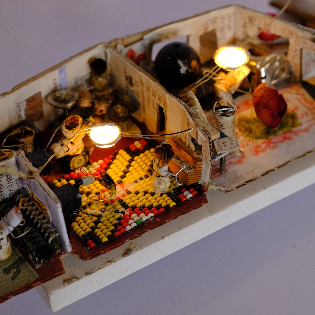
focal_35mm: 106
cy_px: 158
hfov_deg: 16.4
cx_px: 157
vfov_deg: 16.4
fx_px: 1091
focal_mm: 55
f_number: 5.6
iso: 1600
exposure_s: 1/125
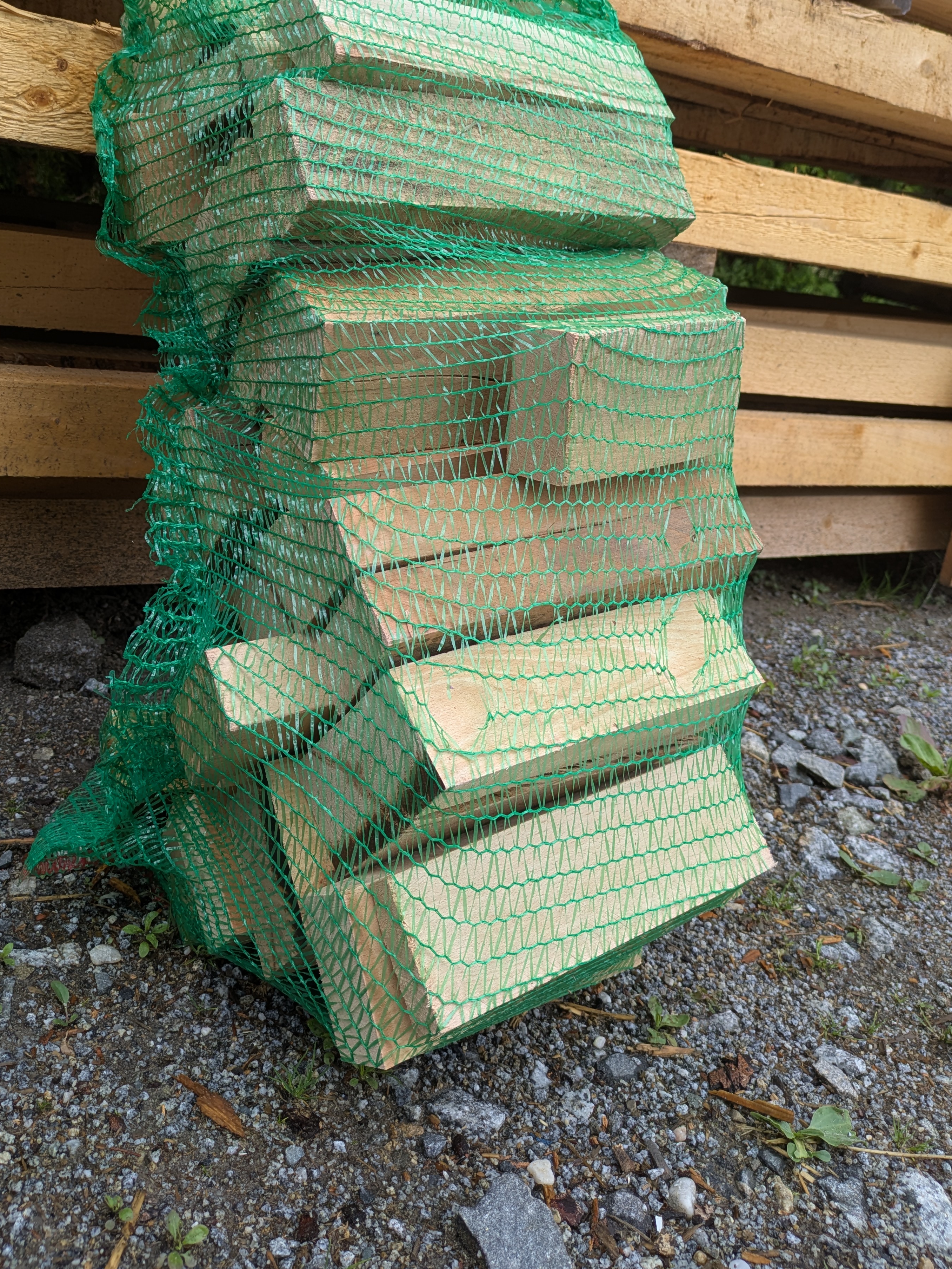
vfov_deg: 56.3
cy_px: 503
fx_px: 1173
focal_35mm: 32
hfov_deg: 44.1
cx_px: 425
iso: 49
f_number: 1.89
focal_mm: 5.43
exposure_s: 1/242
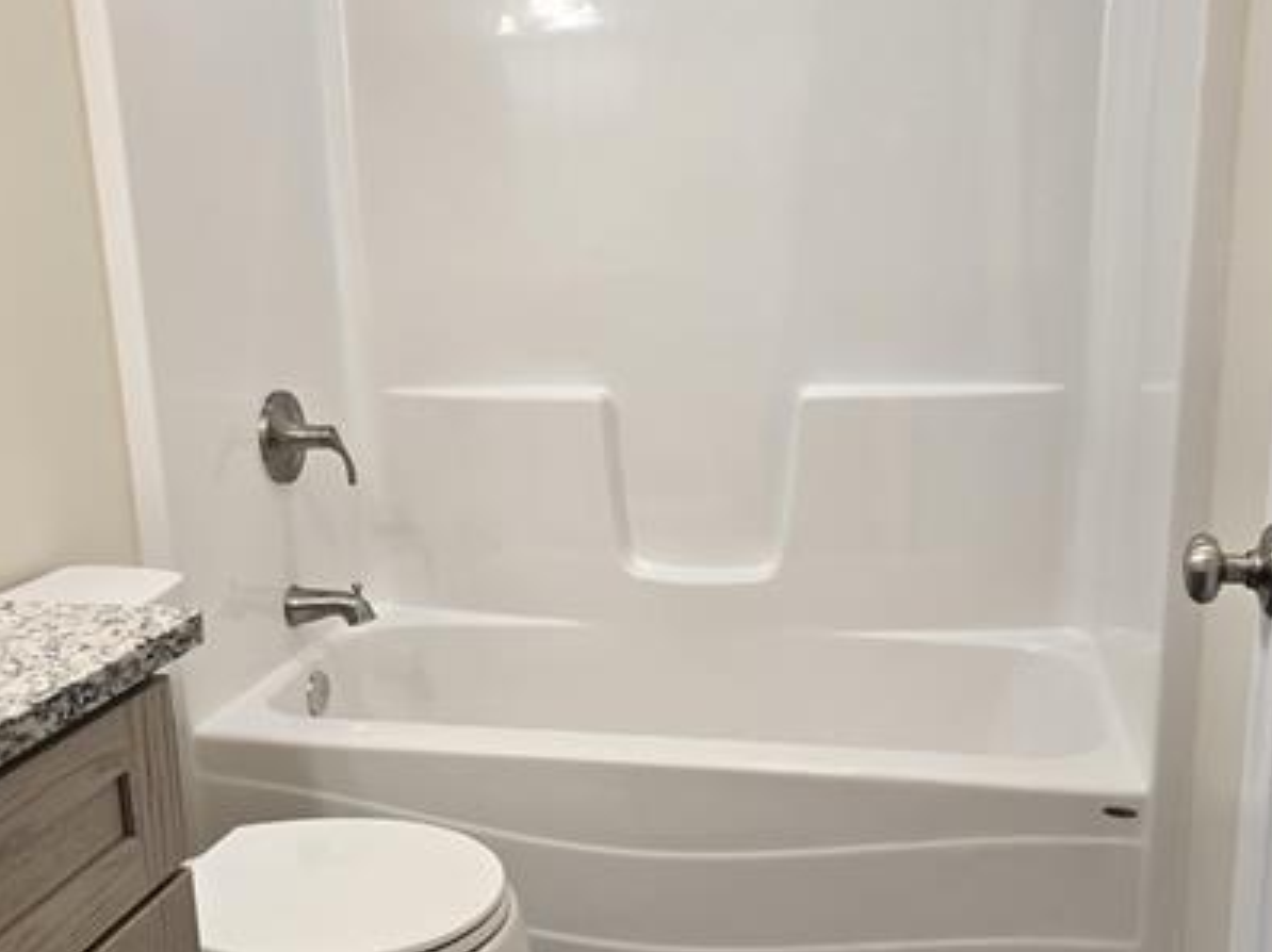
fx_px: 1359
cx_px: 604
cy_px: 546
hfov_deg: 50.1
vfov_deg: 38.5
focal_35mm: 37
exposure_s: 1/120
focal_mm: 6.3
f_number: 1.7
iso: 80
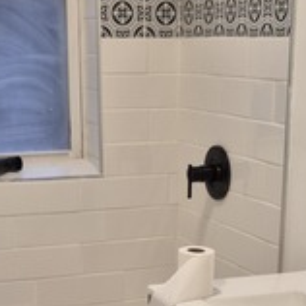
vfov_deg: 19.5
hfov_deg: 20.2
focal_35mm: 86
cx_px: 134
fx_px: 860
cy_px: 321
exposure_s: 1/120
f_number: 1.8
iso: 200
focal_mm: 5.4
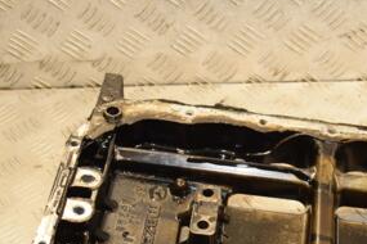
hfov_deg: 24.3
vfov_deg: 16.4
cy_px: 236
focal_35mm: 82
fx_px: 836
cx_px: 304
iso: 800
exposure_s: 1/200
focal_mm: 26
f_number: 5
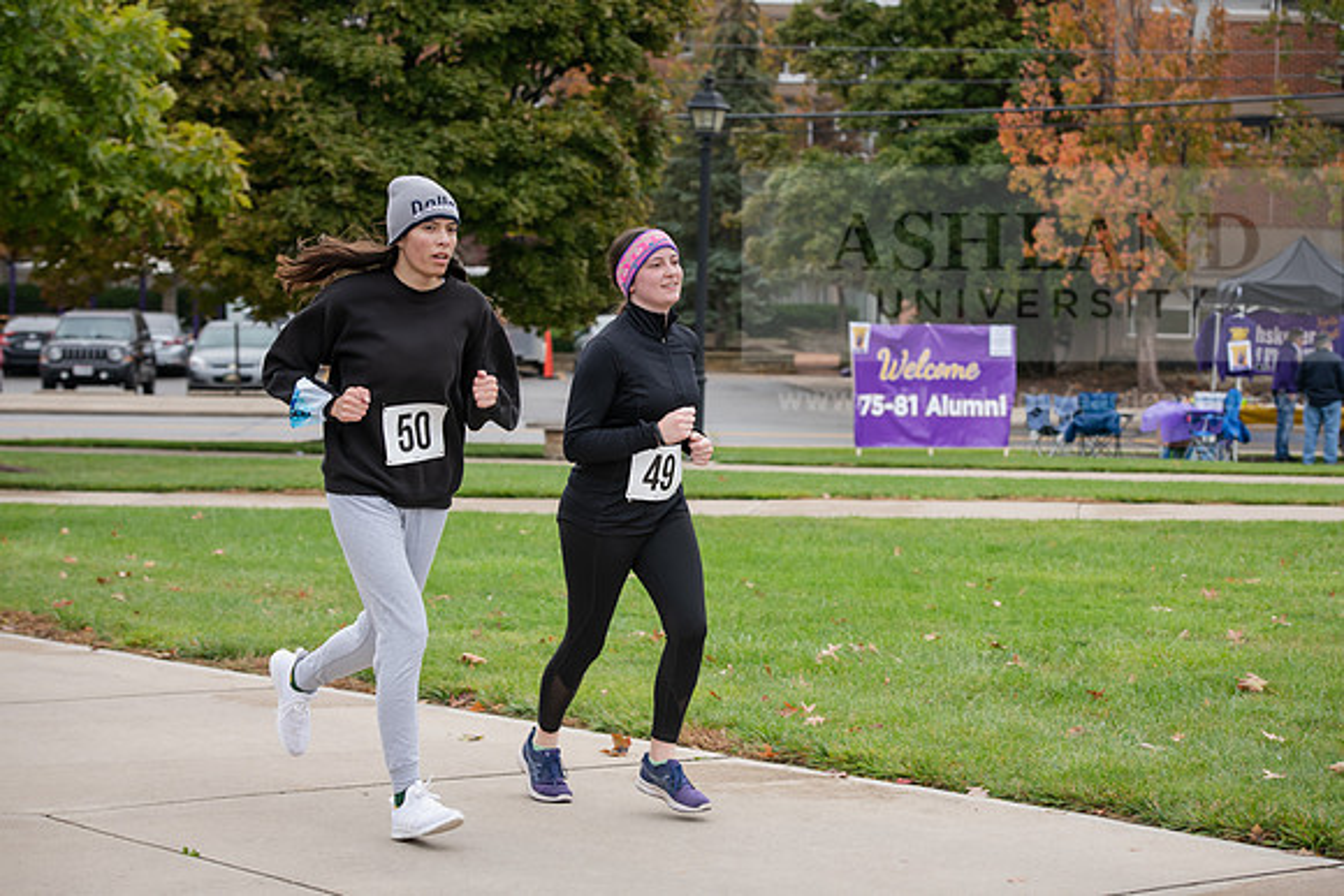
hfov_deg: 23.6
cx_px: 672
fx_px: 3211
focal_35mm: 86
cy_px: 448
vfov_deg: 15.9
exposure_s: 1/320
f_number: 5
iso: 400
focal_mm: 86
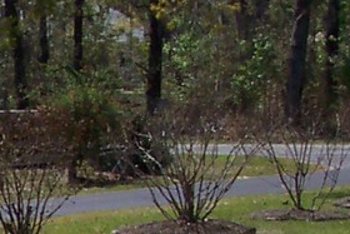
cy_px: 441
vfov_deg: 6.2
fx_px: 2111
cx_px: -381
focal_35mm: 217
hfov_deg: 8.9
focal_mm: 8
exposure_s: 1/1000
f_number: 4.8
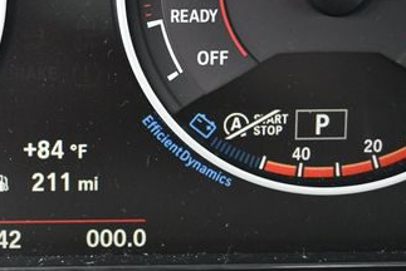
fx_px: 1163
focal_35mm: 103
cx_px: 36
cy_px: 40
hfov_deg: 19.4
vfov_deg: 13.2
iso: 800
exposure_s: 1/250
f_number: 4.2
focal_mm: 26
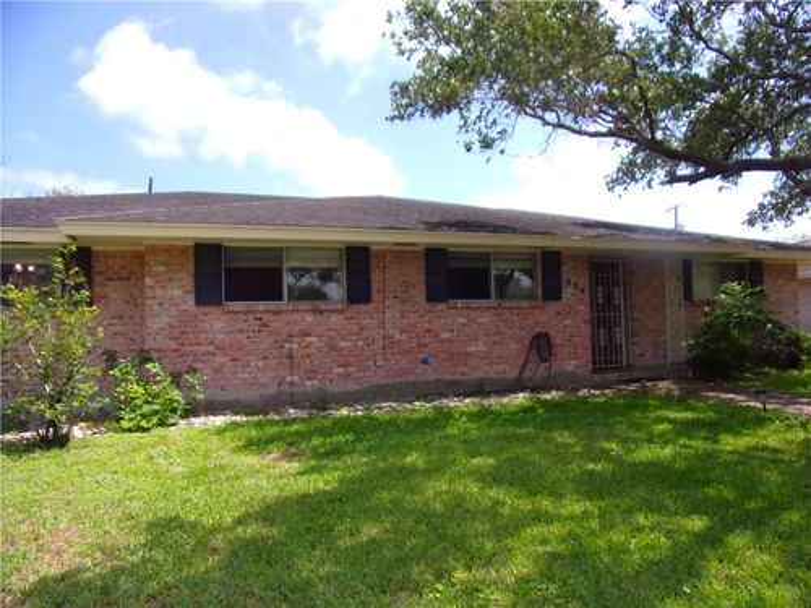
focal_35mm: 24
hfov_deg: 71.6
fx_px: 562
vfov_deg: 56.8
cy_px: 304
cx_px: 406
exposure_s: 1/680
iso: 80
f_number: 3.3
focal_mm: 4.3
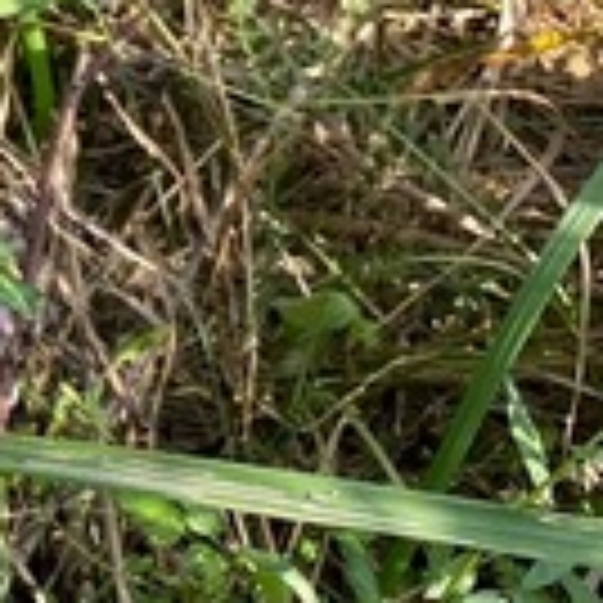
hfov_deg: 10.4
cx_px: -1008
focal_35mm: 137
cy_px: -310
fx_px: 2700
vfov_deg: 12.1
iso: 32
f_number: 1.8
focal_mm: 4.25
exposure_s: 1/404
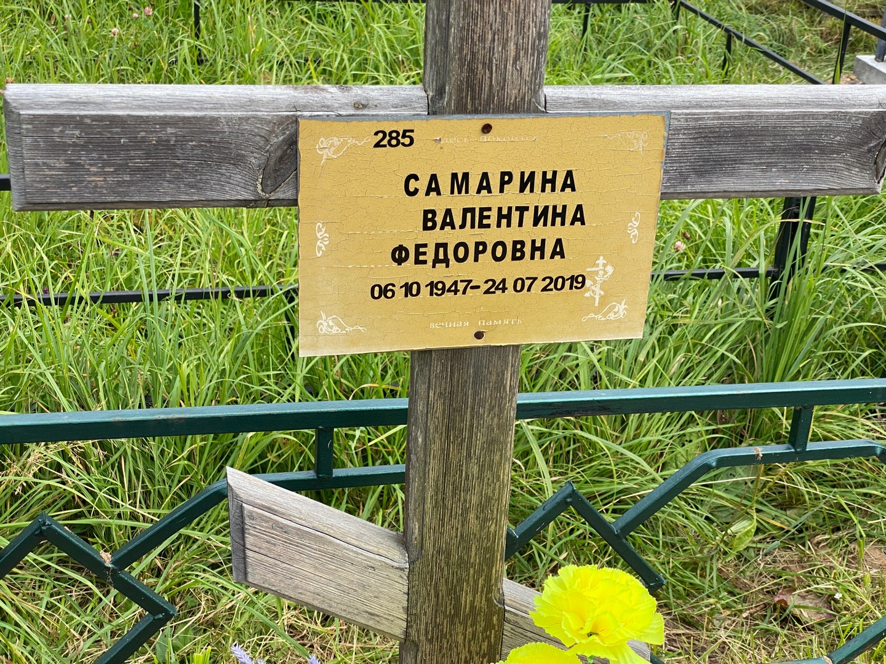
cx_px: 443
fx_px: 1331
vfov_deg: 28.0
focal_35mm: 52
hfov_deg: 36.8
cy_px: 332
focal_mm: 6
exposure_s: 1/510
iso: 20
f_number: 2
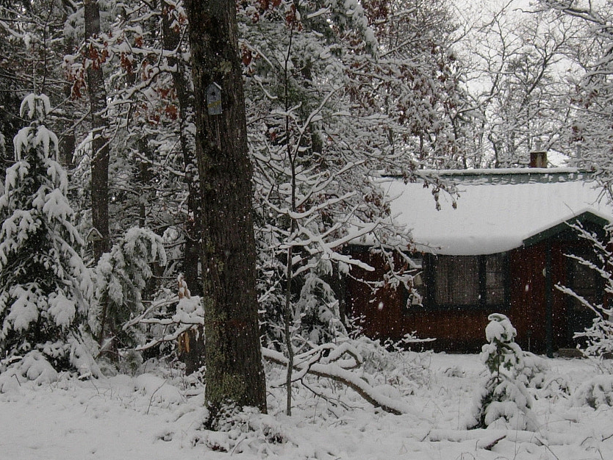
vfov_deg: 12.6
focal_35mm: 117
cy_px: 318
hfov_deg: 16.8
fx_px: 2072
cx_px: 217
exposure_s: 1/406
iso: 64
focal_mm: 12.7
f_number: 3.5
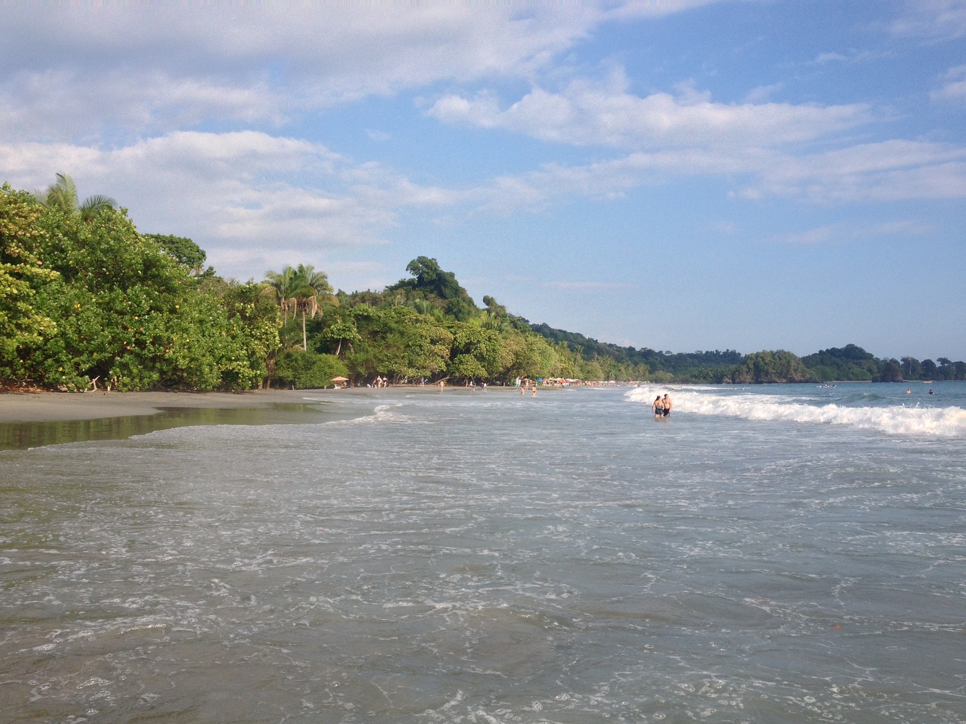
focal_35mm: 36
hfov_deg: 51.4
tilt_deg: -2.3
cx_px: 477
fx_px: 1005
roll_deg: +1.4
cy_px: 370
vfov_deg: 39.7
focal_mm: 4.28
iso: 50
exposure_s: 1/1842
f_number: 2.4
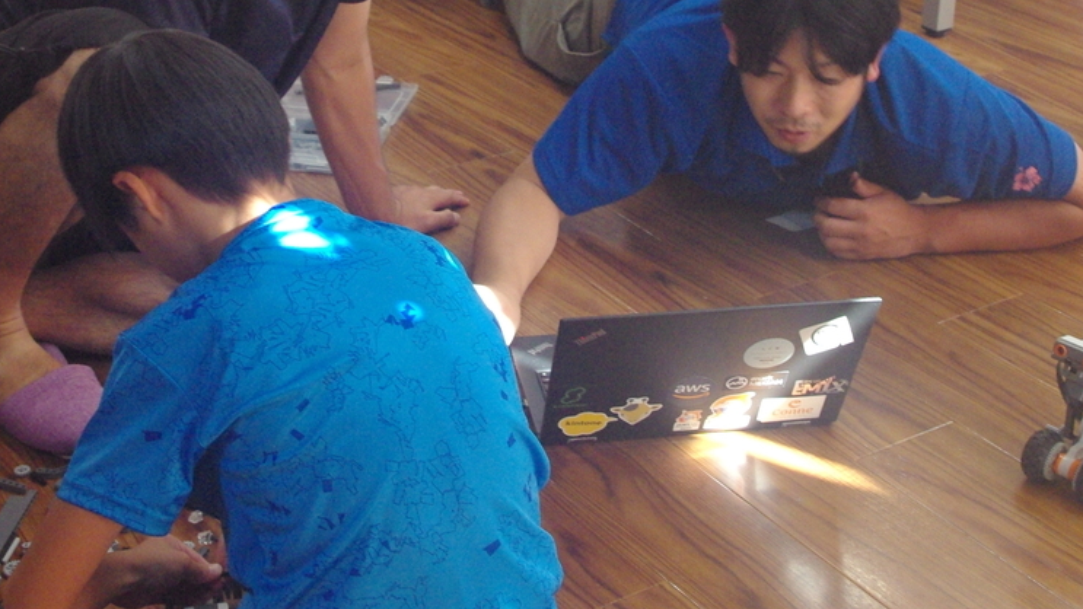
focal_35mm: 61
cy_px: 126
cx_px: 520
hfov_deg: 34.3
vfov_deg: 19.5
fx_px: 1752
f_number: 5.6
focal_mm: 24.38
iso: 1600
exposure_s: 1/80
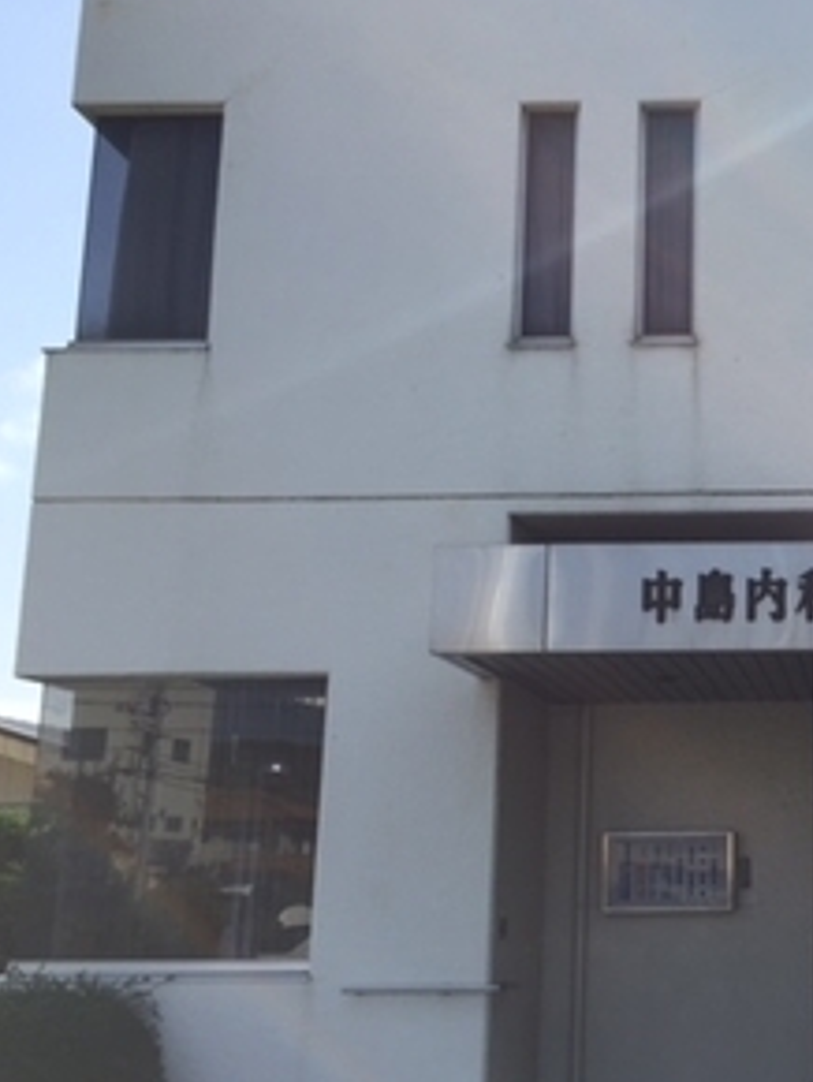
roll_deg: -1.5
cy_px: 582
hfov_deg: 28.2
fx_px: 1501
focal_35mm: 48
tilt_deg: +10.0
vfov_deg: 39.6
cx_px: 843
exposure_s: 1/1130
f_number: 2.2
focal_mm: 4.15
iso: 32
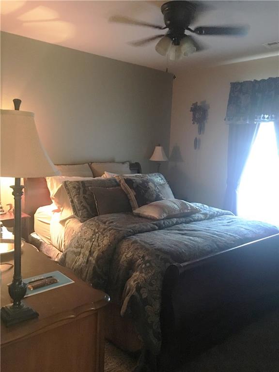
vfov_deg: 61.7
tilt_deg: -7.2
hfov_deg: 48.2
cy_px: 186
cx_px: 140
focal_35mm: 29
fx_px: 312
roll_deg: -2.4
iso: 320
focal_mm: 4.15
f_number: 2.2
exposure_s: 1/15
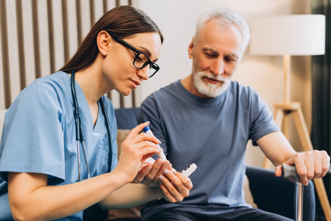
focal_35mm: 50
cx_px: 166
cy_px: 110
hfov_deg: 39.6
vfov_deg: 27.0
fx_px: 460
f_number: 2.2
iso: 400
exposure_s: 1/200
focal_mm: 50
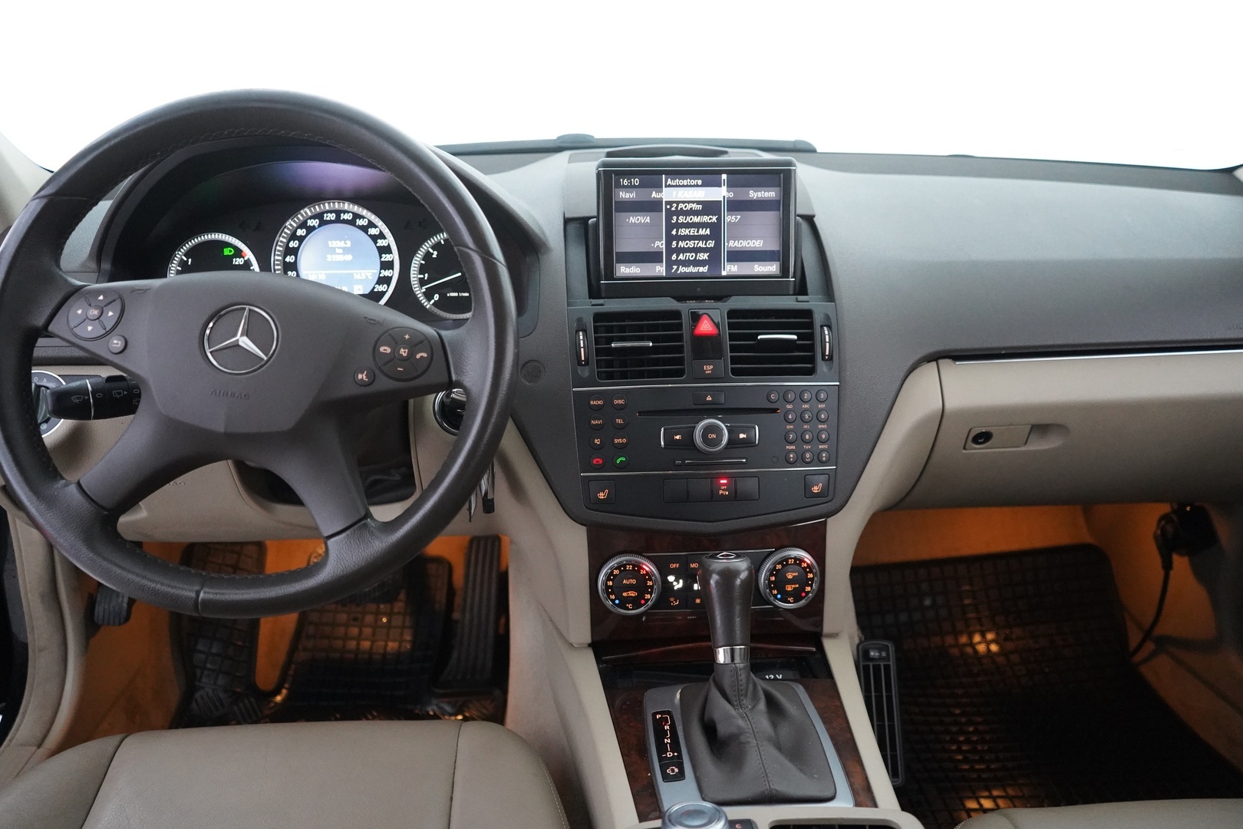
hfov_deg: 65.5
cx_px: 622
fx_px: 967
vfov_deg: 46.4
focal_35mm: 28
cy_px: 414
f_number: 3.5
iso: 10000
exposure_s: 1/60
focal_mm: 28
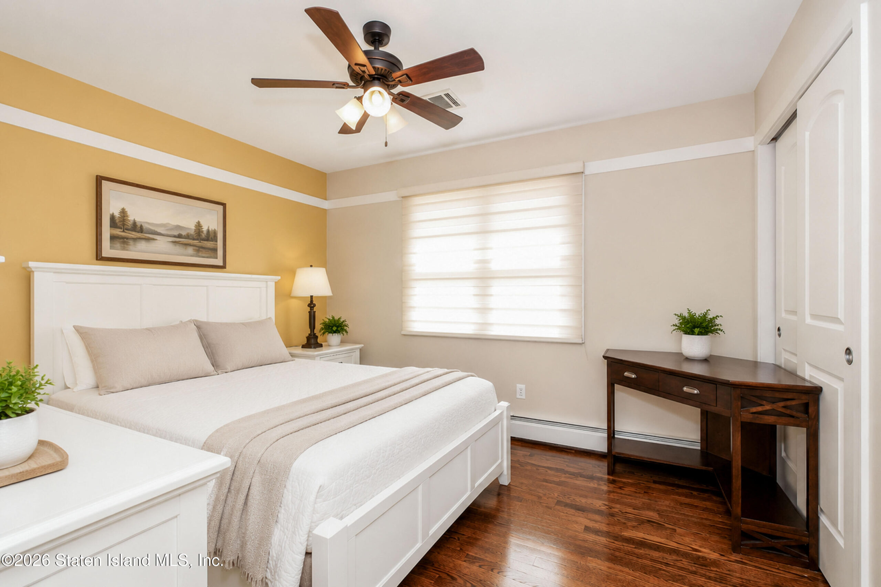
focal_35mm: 15
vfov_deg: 77.3
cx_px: 440
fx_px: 367
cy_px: 294
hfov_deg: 100.4
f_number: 7.1
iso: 1250
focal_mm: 10
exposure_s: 1/60
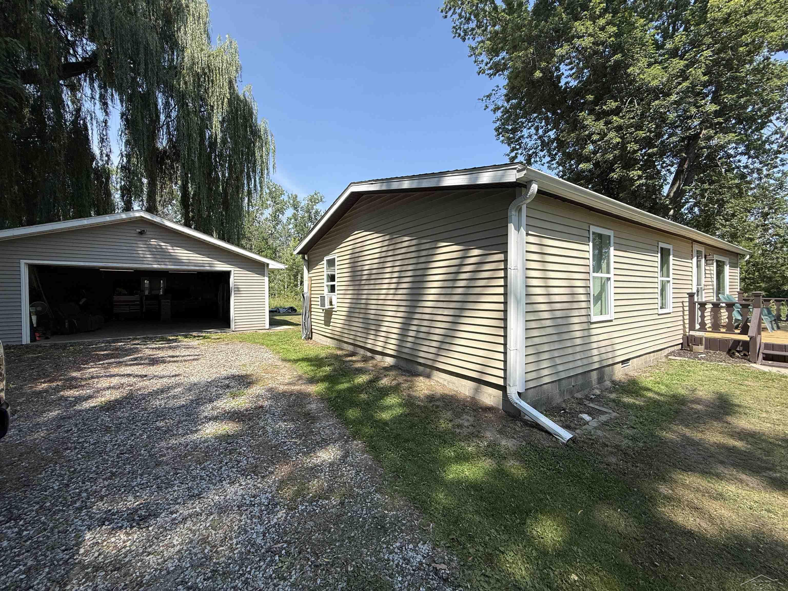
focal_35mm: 14
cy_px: 296
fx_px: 319
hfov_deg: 102.1
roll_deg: +0.1
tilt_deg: -0.6
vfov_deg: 85.7
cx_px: 394
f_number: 2.2
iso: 50
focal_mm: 2.22
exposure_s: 1/1189
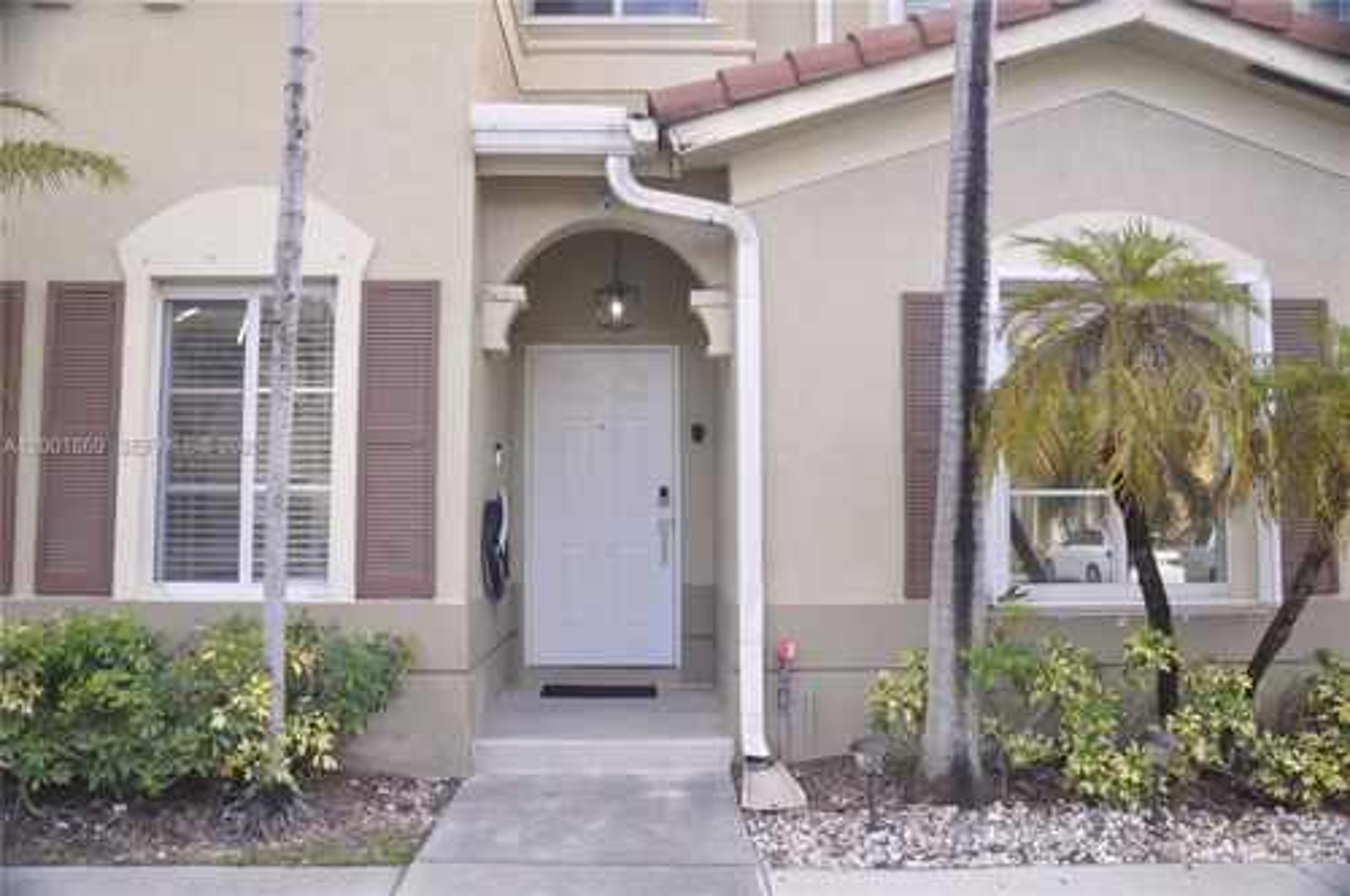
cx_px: 675
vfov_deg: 47.8
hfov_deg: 67.4
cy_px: 448
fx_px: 1011
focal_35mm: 27
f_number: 5.6
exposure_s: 1/125
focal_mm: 18
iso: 400
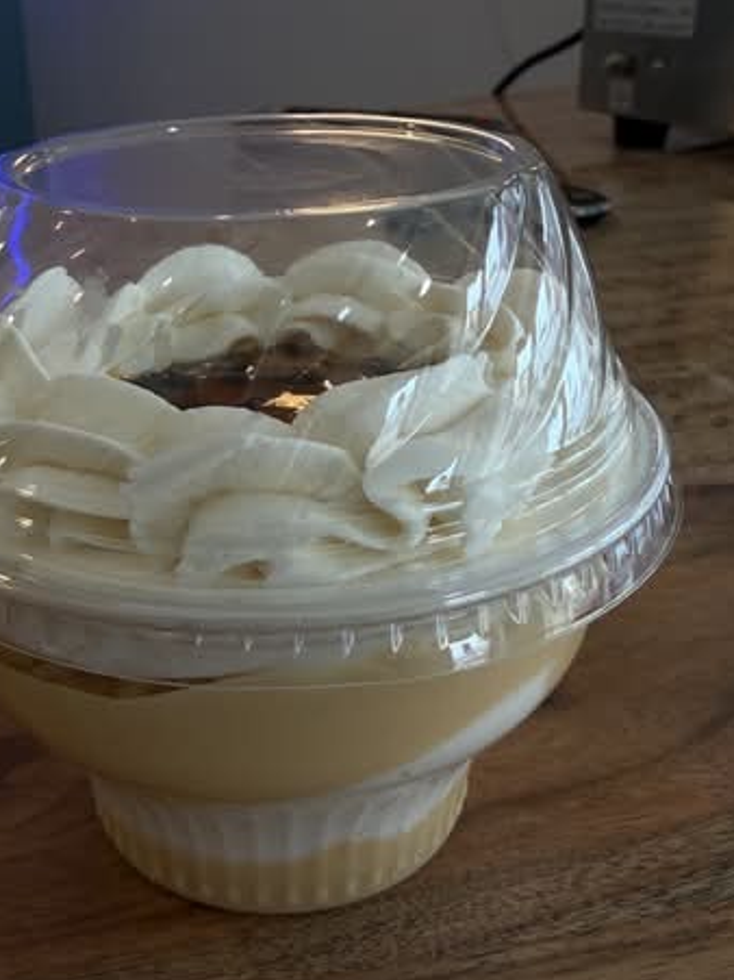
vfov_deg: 47.4
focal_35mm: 39
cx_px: 265
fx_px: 1103
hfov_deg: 36.5
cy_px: 620
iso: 50
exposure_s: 1/120
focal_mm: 2.22
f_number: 2.2
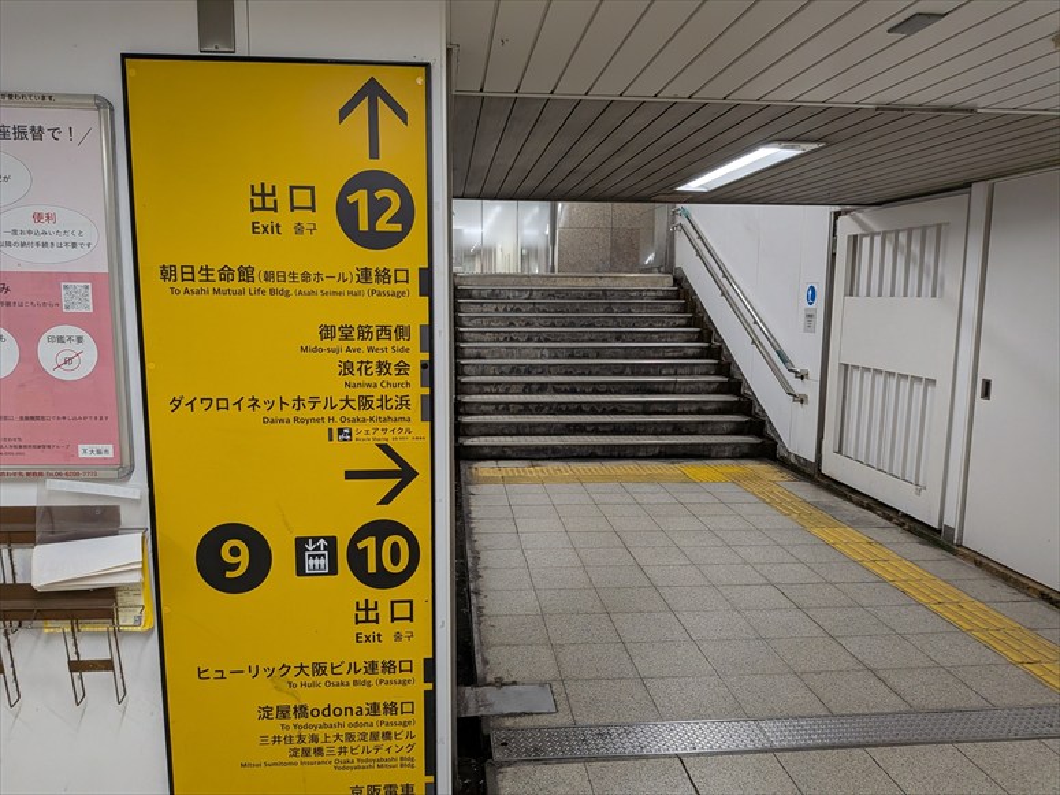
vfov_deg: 56.8
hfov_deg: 71.6
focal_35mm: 24
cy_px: 398
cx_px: 530
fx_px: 735
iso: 59
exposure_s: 1/291
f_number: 1.7
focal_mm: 4.53
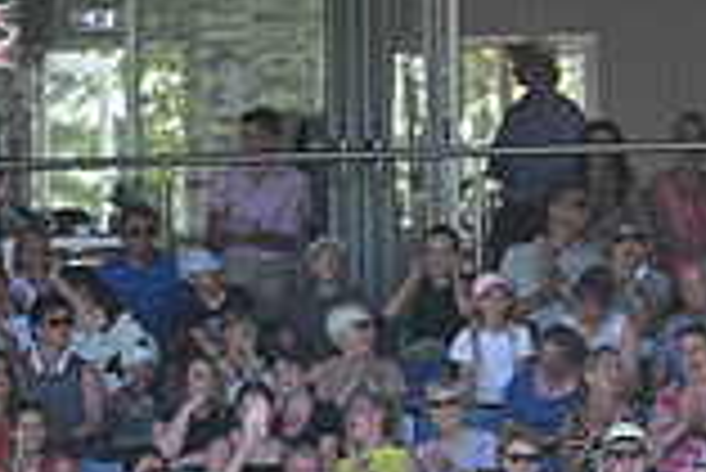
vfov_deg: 1.6
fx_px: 17391
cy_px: 861
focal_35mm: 886
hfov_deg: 2.3
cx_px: 953
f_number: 4.5
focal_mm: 240
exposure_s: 1/1250
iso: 900
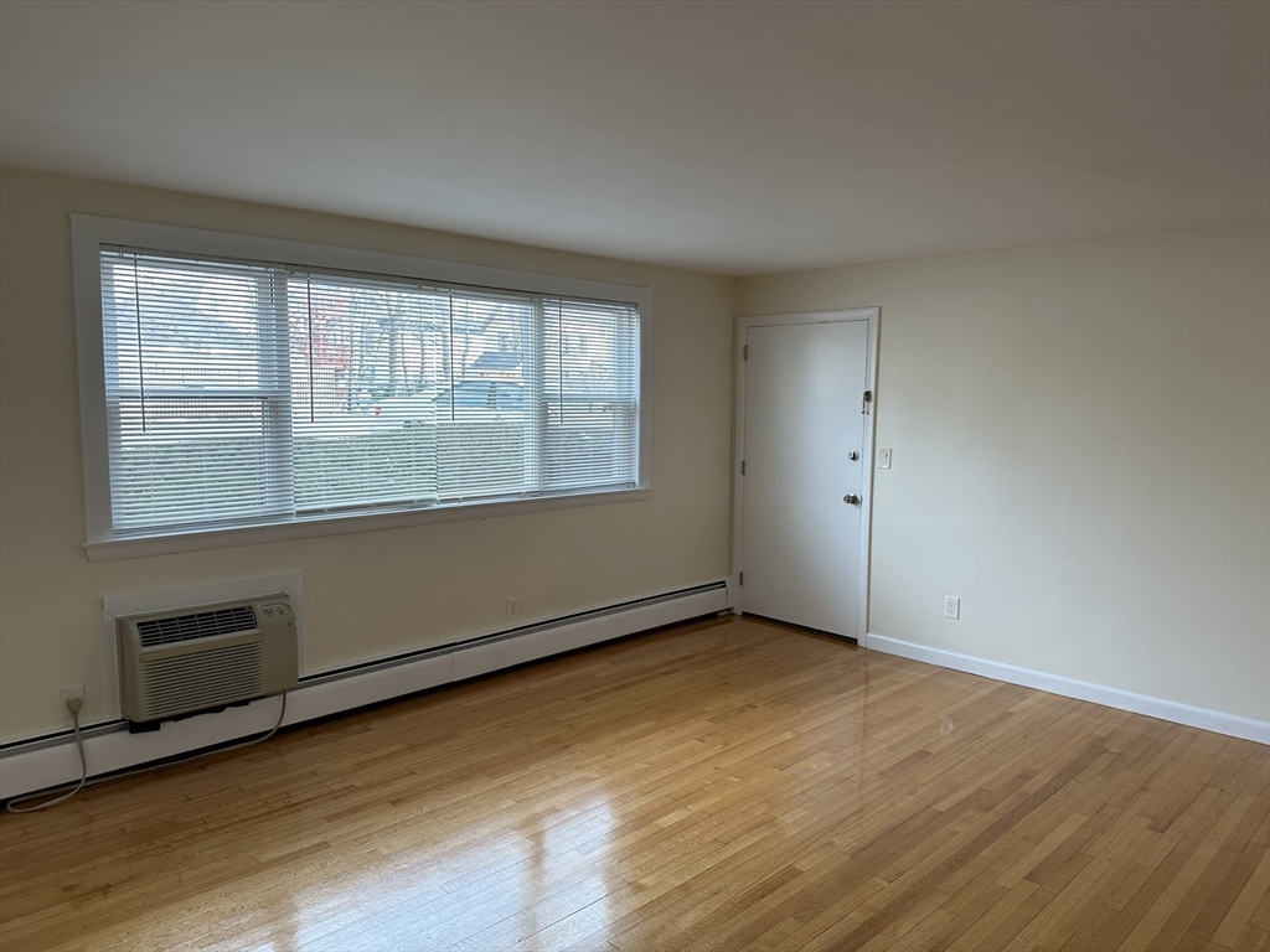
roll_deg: -0.4
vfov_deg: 56.8
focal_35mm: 24
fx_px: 881
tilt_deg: -4.6
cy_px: 476
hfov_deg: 71.6
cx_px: 635
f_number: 1.78
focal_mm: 6.86
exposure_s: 1/180
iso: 80
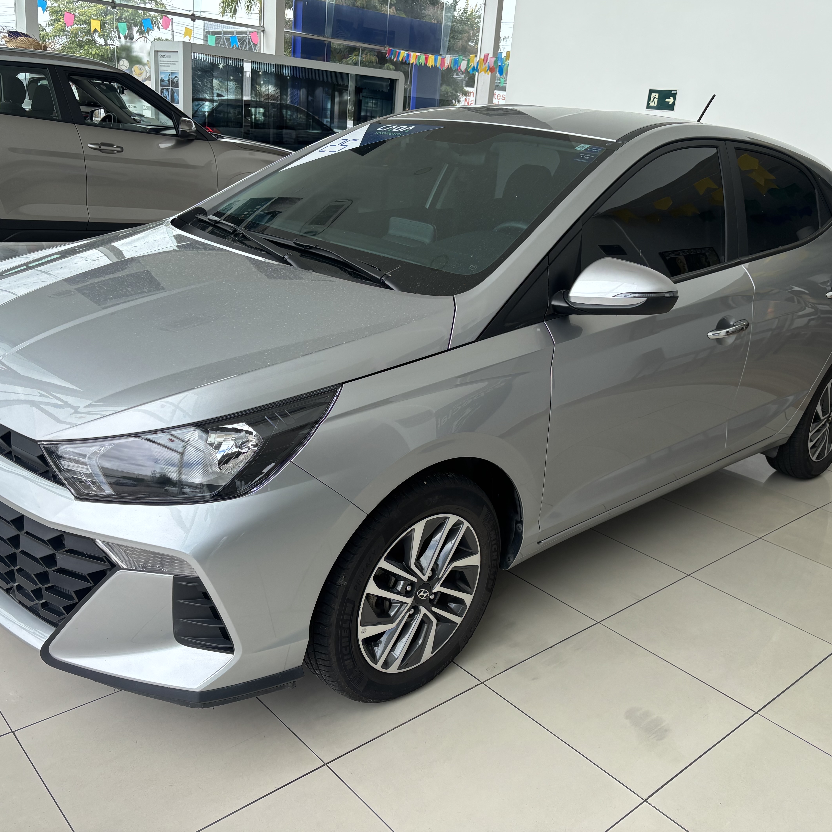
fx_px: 843
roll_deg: -5.2
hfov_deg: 52.5
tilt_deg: -17.8
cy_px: 414
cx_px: 419
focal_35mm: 31
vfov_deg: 52.5
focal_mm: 5.96
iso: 50
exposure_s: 1/726
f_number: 1.6
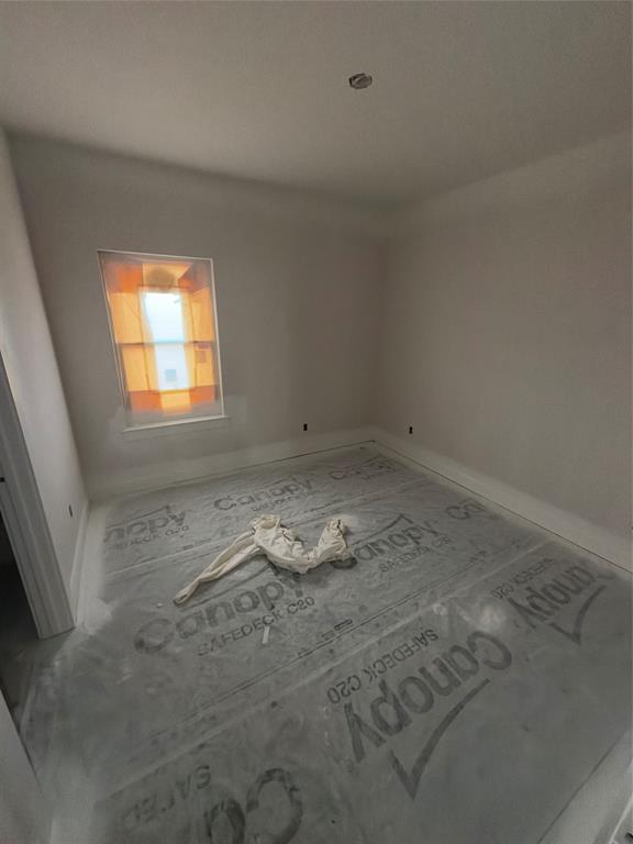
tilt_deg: -17.8
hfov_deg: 85.7
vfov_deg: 102.1
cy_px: 422
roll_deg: -1.5
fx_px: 341
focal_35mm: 14
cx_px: 316
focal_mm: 2.22
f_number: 2.2
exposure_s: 1/105
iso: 125
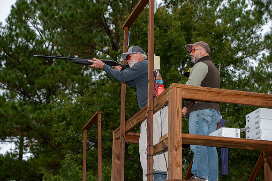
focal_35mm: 70
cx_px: 136
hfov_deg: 28.9
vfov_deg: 19.4
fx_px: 529
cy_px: 90
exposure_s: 1/160
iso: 320
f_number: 5.6
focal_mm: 70
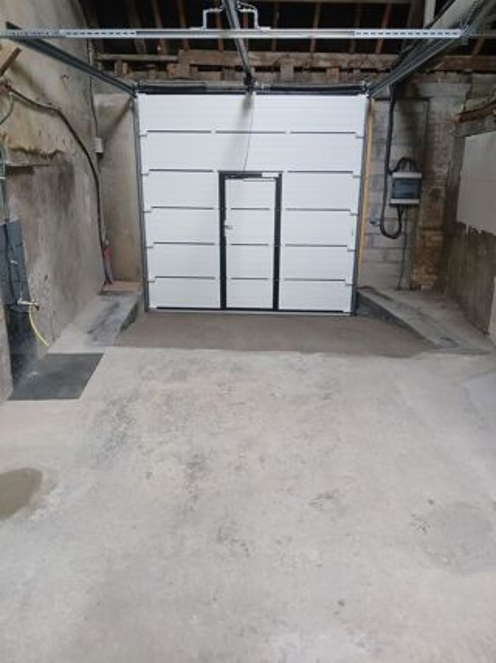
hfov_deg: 53.0
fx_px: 497
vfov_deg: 67.3
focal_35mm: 26
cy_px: 332
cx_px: 248
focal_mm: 3.98
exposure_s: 1/25
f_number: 1.8
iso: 320
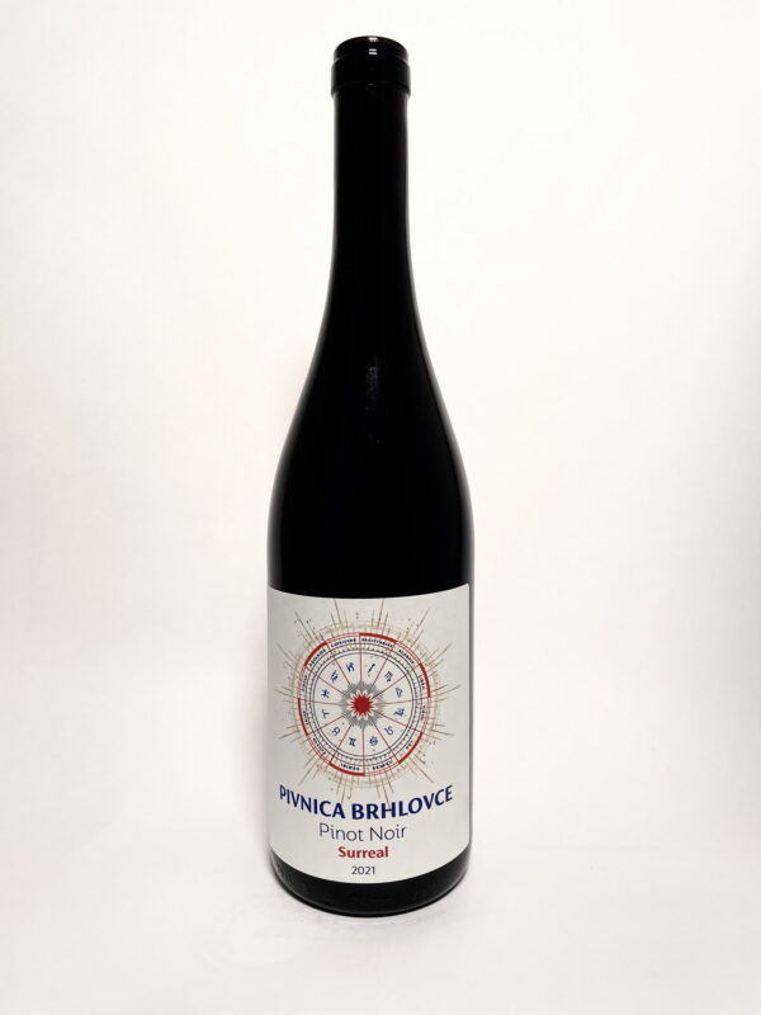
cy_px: 508
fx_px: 762
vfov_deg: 67.3
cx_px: 380
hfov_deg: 53.1
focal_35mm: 26
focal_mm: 4.2
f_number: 1.6
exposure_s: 1/348
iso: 32
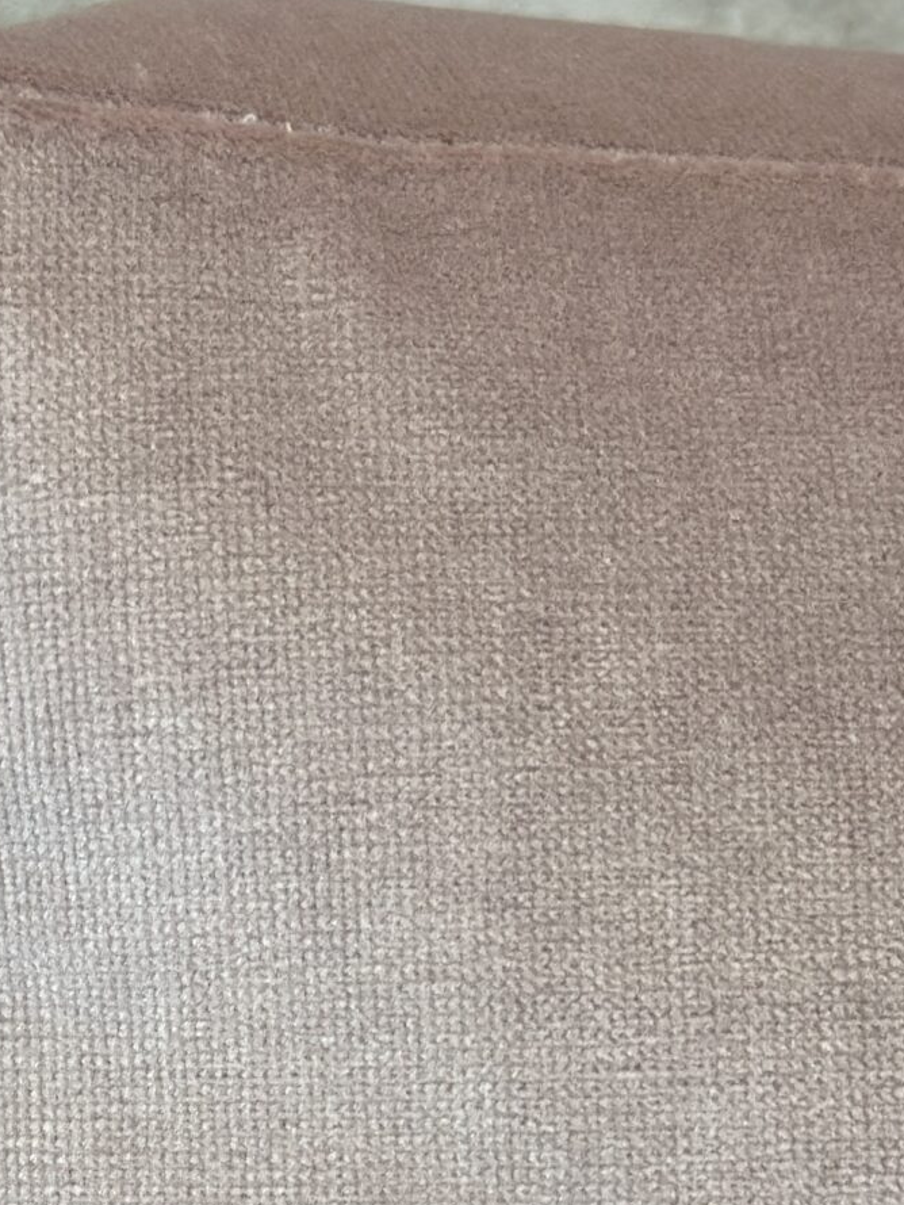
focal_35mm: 138
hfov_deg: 10.7
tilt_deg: -20.0
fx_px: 4803
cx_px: 134
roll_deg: -1.5
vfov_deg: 13.9
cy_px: 1397
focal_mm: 6.86
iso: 80
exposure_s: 1/200
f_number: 1.78
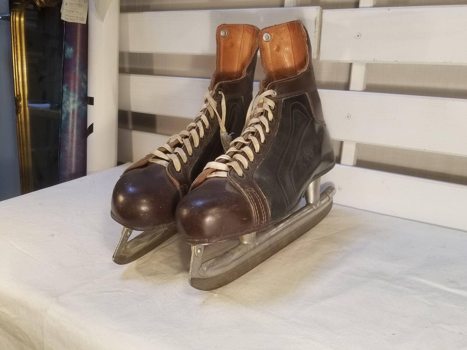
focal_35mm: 26
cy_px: 175
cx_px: 234
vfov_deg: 53.1
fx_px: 351
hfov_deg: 67.3
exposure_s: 1/100
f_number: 1.7
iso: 100
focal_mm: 4.25
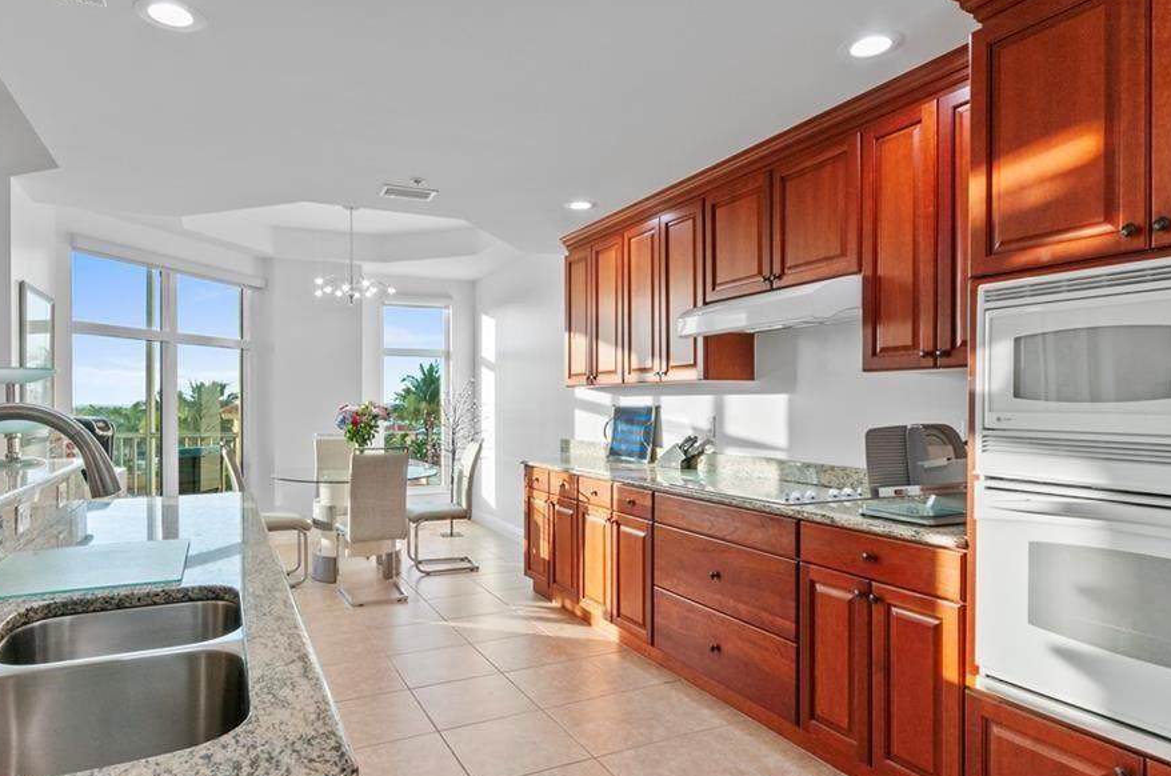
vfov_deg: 59.2
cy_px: 417
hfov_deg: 81.1
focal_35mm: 21
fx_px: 682
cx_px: 536
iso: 200
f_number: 8
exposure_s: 1/20
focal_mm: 12
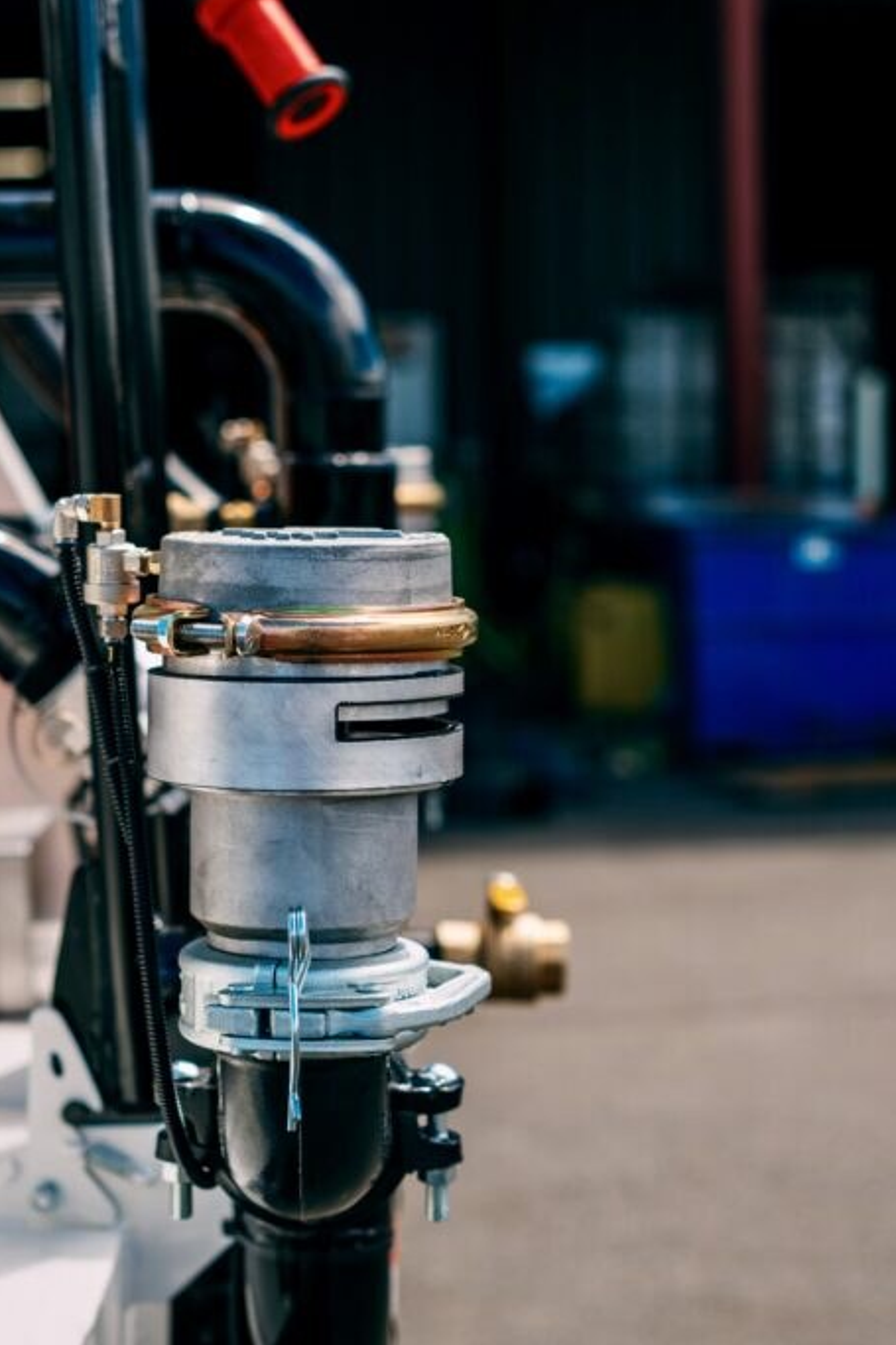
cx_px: 318
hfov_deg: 18.1
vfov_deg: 27.0
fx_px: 2801
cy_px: 748
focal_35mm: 75
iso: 100
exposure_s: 1/1600
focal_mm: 33
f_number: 2
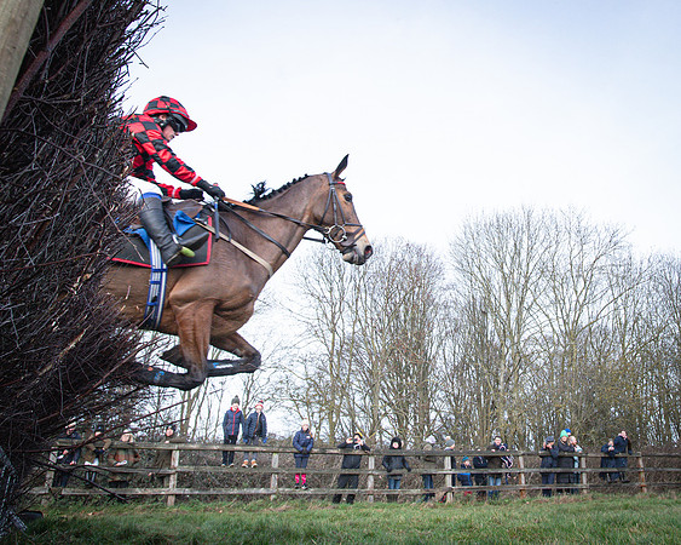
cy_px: 203
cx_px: 458
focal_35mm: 32
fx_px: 640
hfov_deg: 54.8
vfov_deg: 45.7
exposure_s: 1/1000
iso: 2000
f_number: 8
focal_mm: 19
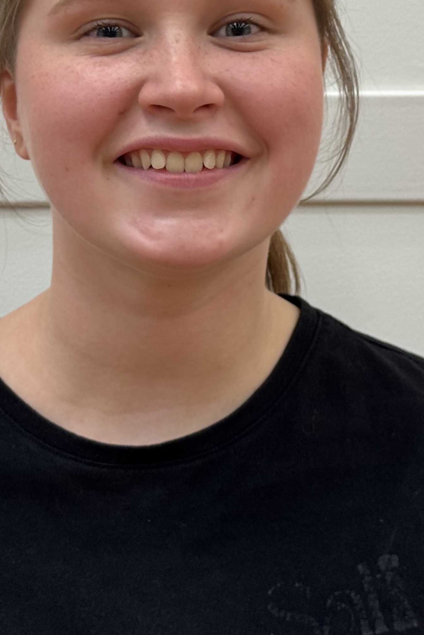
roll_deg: -0.1
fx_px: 1784
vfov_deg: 20.1
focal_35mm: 101
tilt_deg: -4.3
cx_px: 181
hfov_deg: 13.6
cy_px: 212
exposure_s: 1/50
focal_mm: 6.76
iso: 64
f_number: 1.78
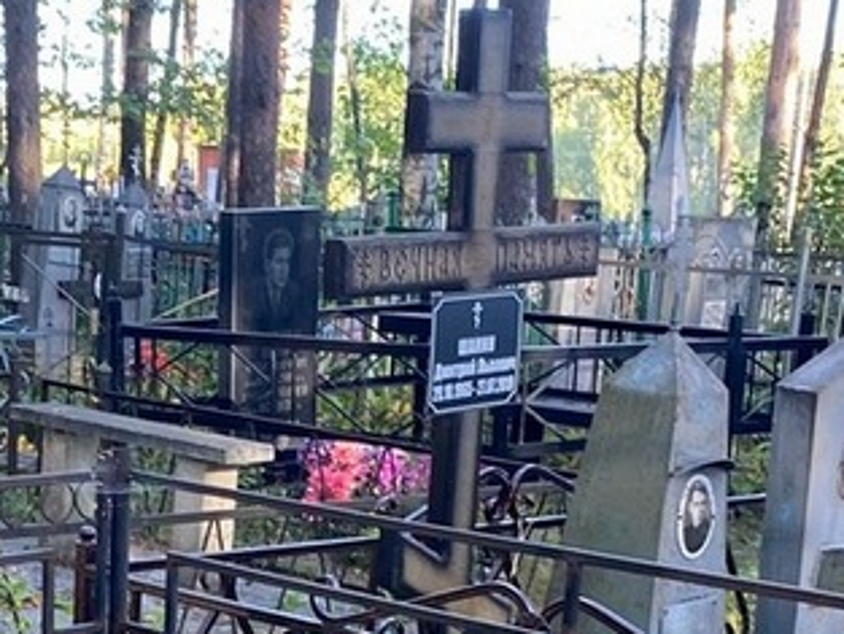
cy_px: 804
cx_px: 183
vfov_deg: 16.5
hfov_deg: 22.7
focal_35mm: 85
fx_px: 2073
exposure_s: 1/121
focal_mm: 4.25
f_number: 1.8
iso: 100
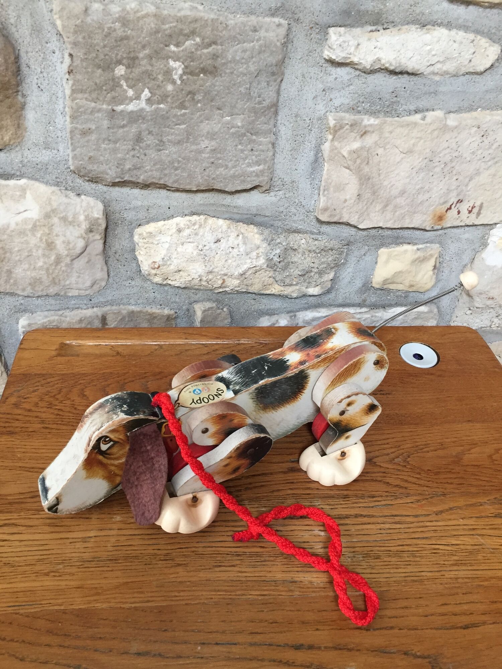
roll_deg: -3.3
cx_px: 251
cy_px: 334
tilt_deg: -39.1
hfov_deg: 48.2
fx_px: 561
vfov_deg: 61.7
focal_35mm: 29
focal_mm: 4.15
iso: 160
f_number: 2.2
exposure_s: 1/33
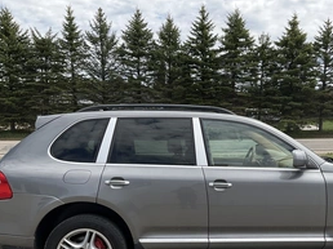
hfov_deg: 41.6
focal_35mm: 45
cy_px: 192
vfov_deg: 31.5
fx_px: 432
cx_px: 222
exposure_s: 1/1221
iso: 25
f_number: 1.8
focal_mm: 3
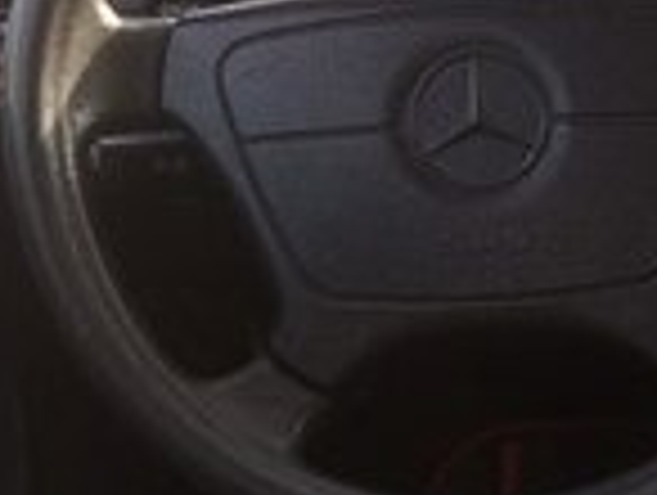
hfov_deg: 13.1
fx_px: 2490
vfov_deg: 11.3
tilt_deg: -21.9
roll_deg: +2.4
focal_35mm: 131
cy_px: 214
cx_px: 1287
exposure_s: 1/112
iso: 32
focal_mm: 4.15
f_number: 2.2
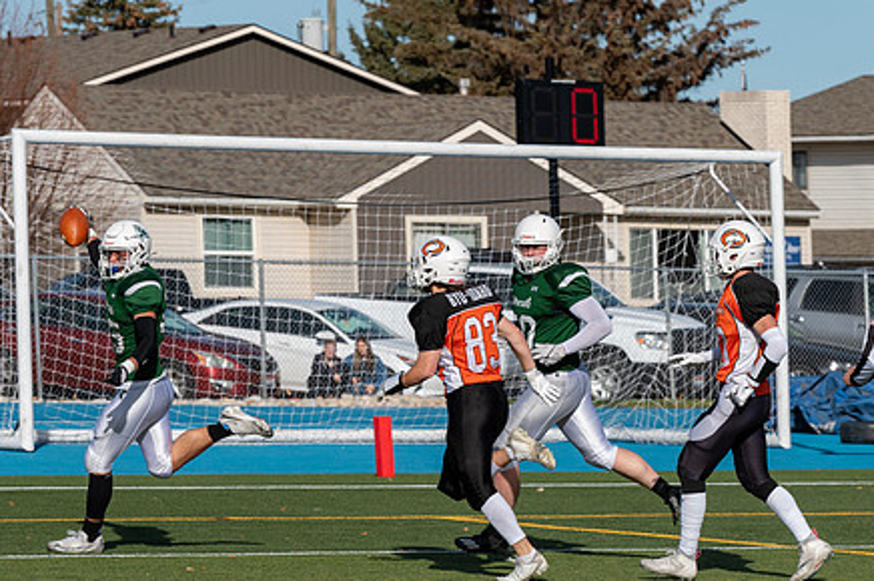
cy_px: 385
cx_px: 656
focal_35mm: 269
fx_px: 6526
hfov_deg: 7.7
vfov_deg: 5.1
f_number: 5.6
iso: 125
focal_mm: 170
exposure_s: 1/640
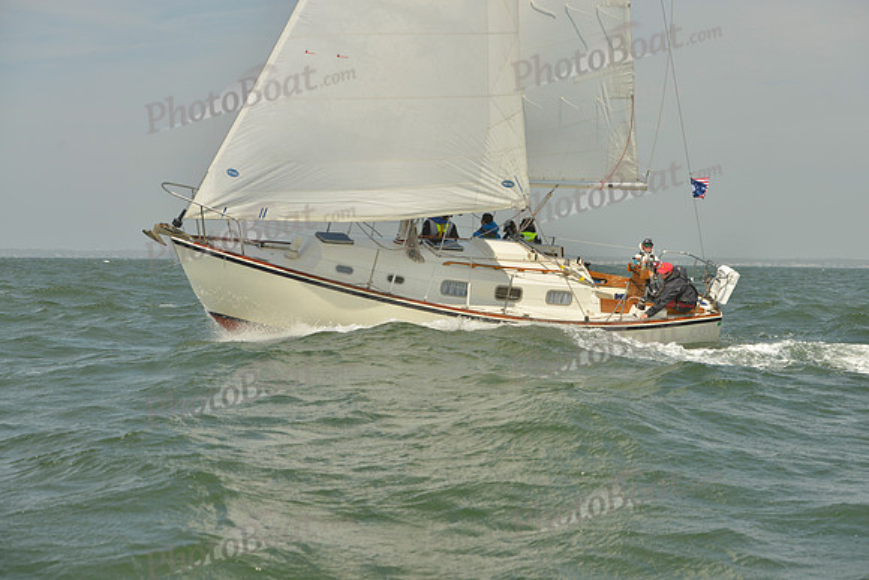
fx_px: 1690
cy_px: 290
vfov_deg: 19.5
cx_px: 434
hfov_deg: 28.8
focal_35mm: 70
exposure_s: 1/1250
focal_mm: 70
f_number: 8
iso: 200
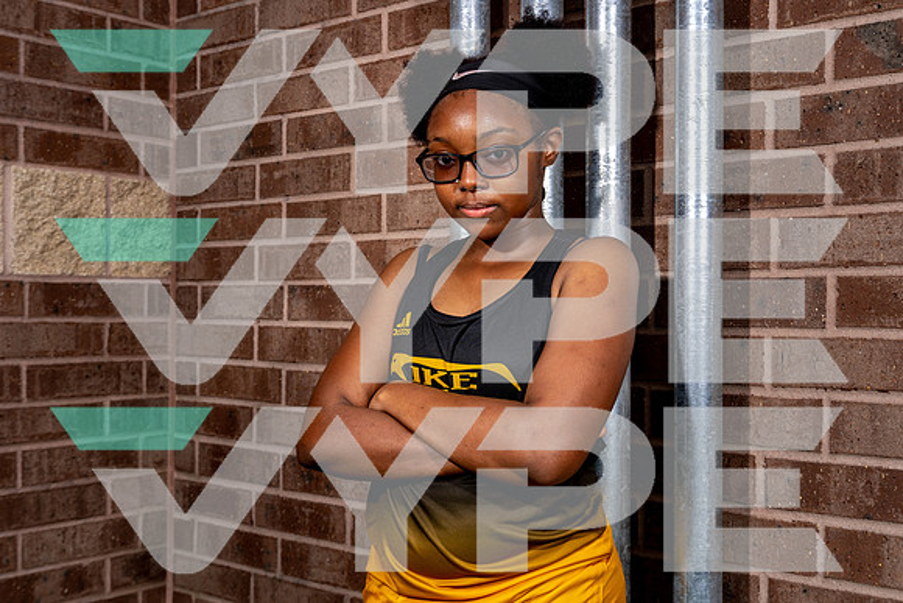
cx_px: 452
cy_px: 302
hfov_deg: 45.3
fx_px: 1081
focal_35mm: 43
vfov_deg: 31.1
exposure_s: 1/125
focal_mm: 43
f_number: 8
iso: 100
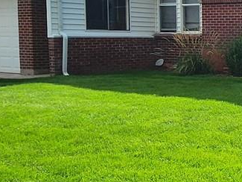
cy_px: 77
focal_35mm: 64
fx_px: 448
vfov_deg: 22.9
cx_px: 412
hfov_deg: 21.8
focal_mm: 2.2
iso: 50
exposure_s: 1/2805
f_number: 2.2
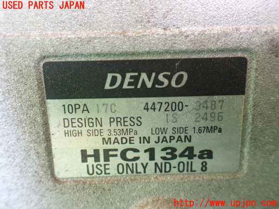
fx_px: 242
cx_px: 140
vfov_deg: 46.8
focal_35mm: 30
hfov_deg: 60.0
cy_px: 104
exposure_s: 1/60
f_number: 2.3
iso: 800
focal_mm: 5.4
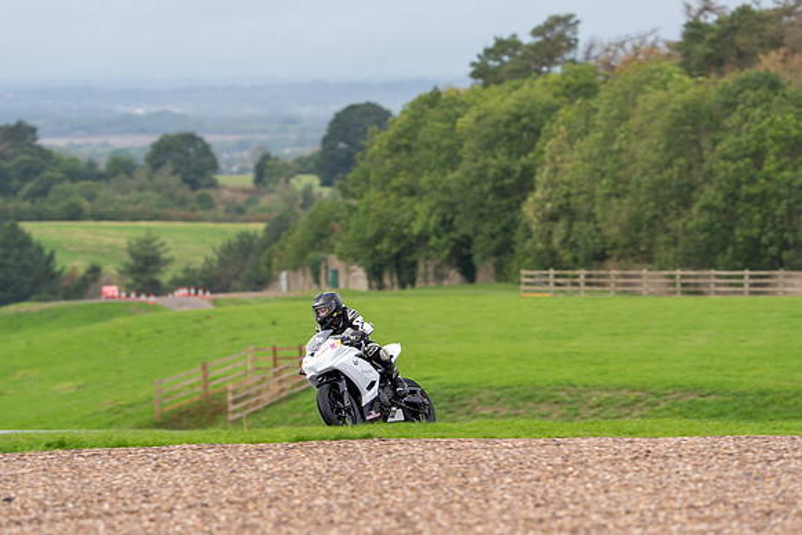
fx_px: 7379
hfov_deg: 6.2
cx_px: 378
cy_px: 240
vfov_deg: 4.2
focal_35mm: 331
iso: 125
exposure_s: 1/400
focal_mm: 300
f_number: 5.6
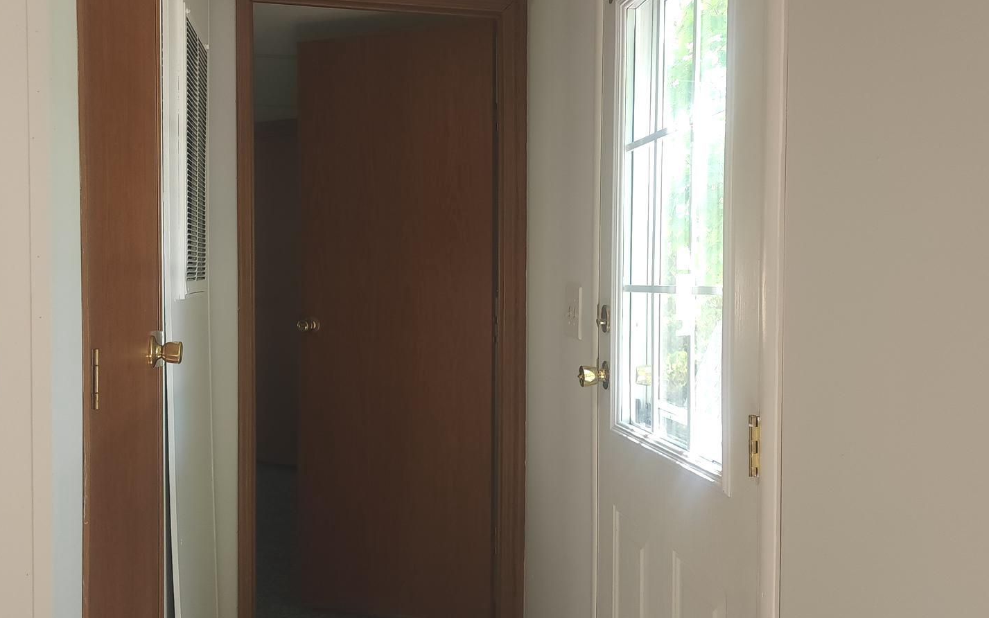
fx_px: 943
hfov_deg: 55.3
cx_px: 512
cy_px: 298
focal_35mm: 35
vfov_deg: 36.3
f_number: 1.8
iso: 64
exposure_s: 1/60
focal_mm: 6.4
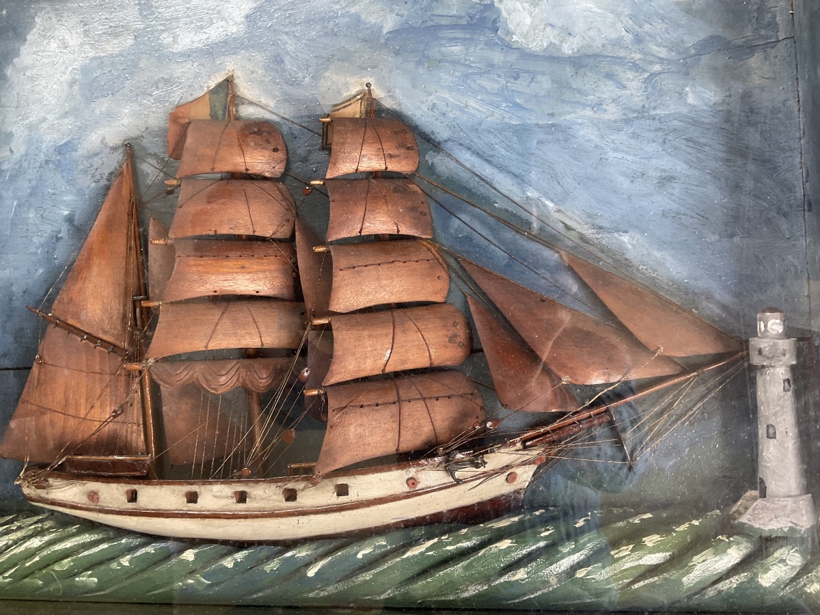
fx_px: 687
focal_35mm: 29
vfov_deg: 48.2
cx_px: 410
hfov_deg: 61.7
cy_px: 308
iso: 50
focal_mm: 3
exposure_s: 1/60
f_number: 1.8
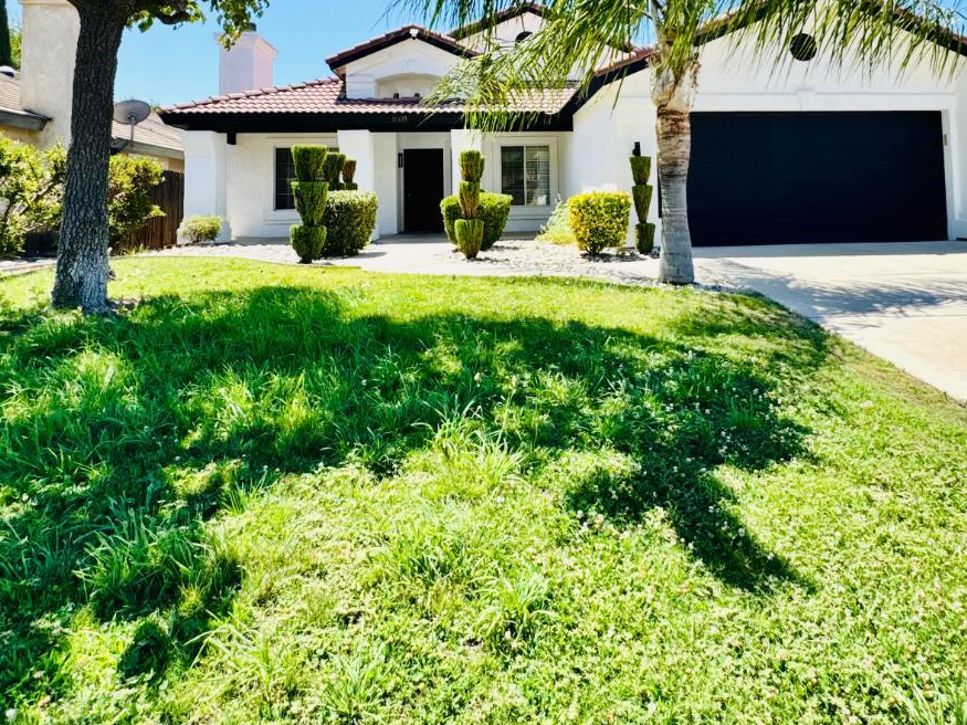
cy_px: 173
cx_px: 540
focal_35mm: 24
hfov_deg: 71.3
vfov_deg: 53.9
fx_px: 670
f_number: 2.2
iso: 50
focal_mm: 2.22
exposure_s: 1/1078
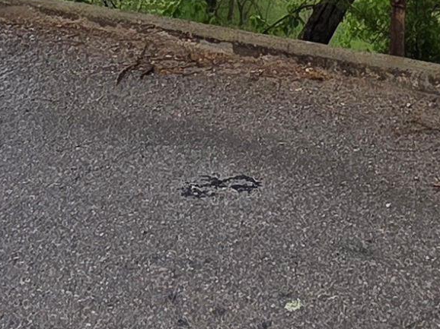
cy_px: -277
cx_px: 410
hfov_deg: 21.2
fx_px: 1144
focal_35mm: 90
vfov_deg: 14.3
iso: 40
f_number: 1.9
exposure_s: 1/326
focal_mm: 2.2
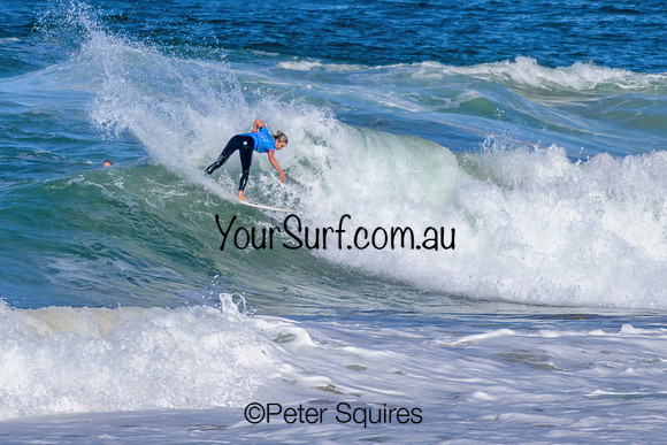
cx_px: 229
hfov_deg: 2.2
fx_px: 17690
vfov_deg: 1.4
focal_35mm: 955
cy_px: 201
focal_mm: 700
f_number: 11
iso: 720
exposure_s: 1/3200
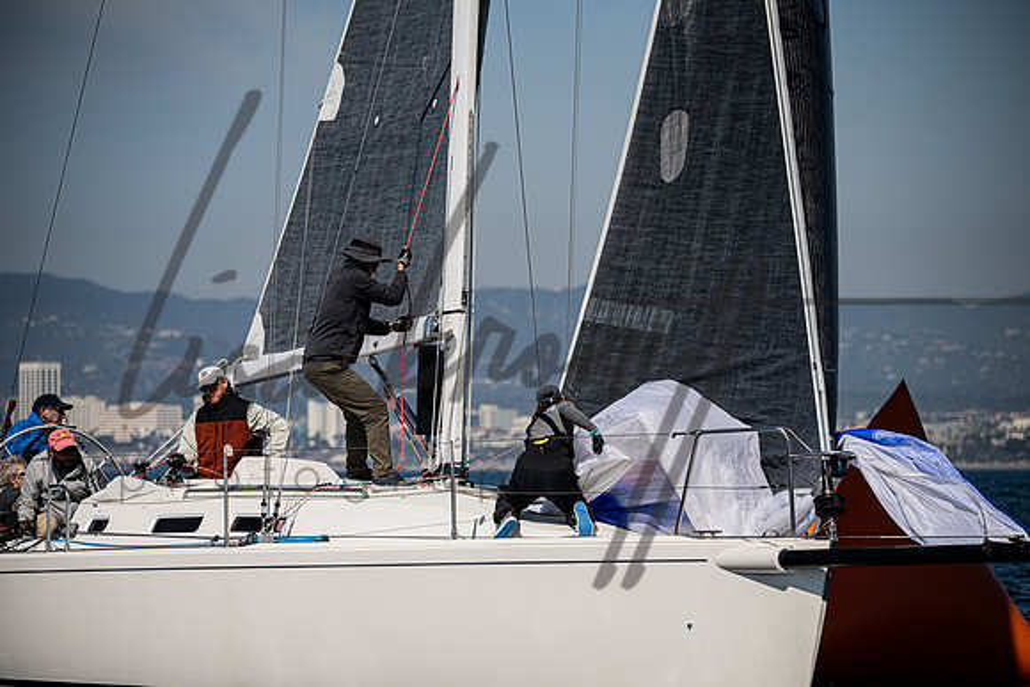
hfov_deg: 9.8
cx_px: 515
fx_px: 6009
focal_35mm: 210
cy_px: 344
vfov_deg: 6.5
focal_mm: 210
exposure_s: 1/6400
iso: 400
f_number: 5
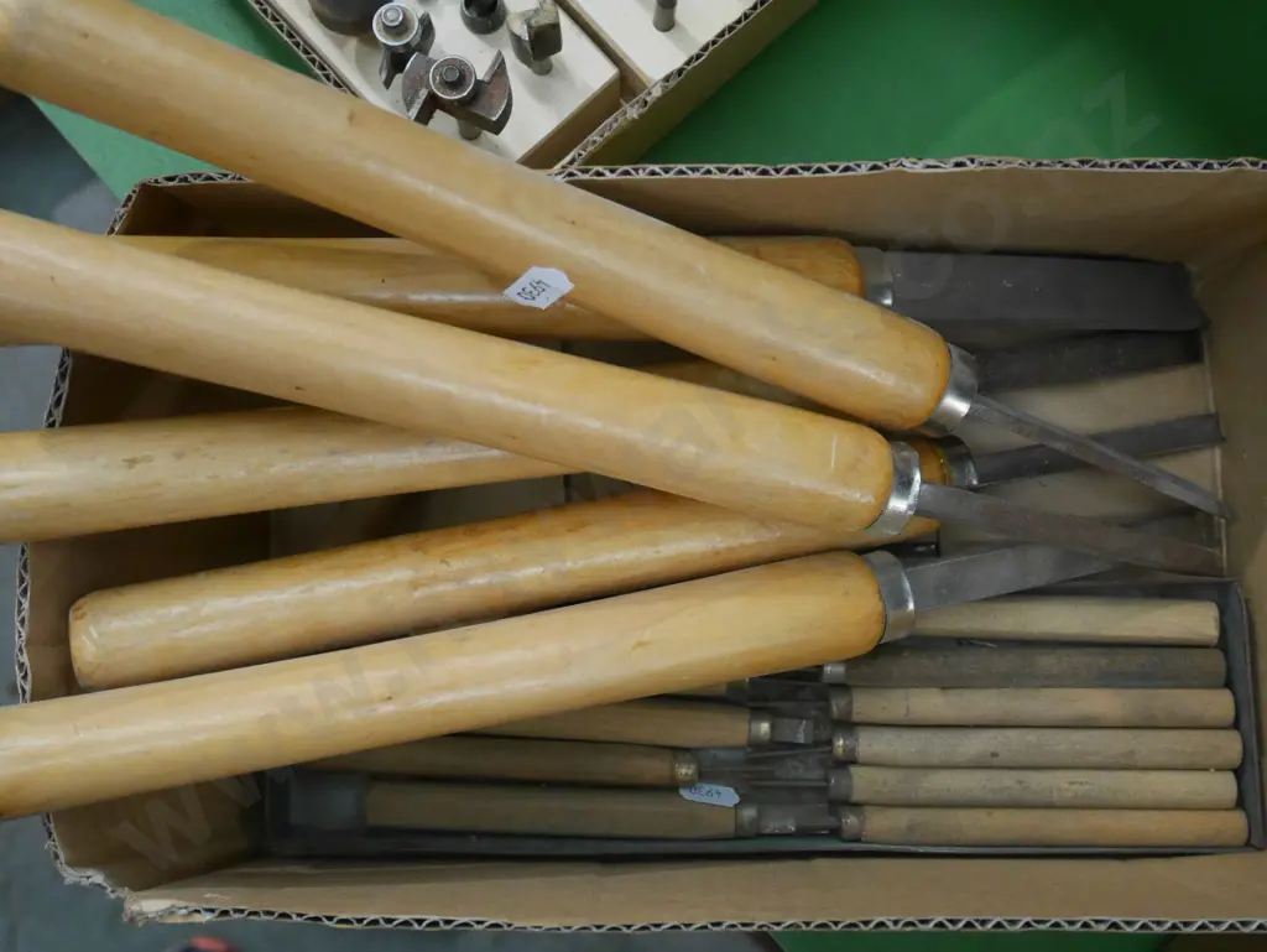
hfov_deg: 51.3
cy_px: 476
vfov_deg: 39.7
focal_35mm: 36
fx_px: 1318
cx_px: 634
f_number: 4.2
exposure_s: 1/80
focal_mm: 18
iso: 3200
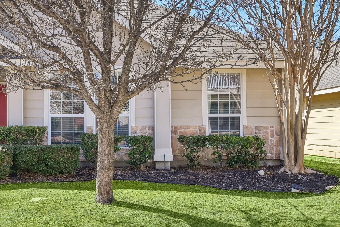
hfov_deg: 42.1
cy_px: 96
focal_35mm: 46
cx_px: 110
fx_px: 435
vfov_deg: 29.2
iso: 400
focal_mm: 30
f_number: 8
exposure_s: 1/500
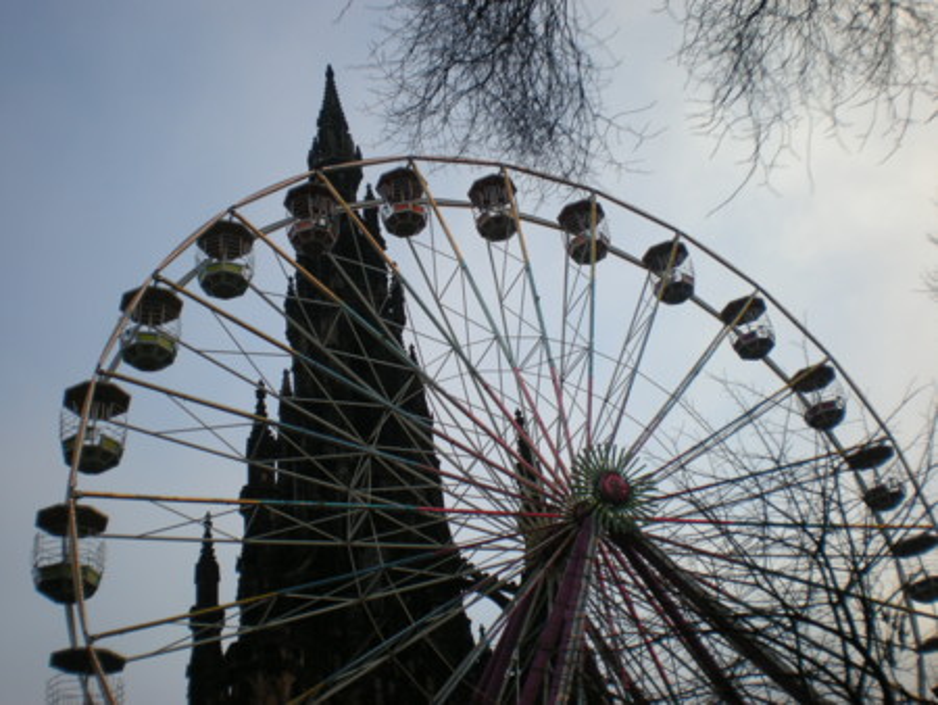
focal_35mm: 38
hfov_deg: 49.0
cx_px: 469
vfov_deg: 37.8
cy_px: 352
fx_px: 1030
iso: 64
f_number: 4.6
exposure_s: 1/217
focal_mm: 6.3
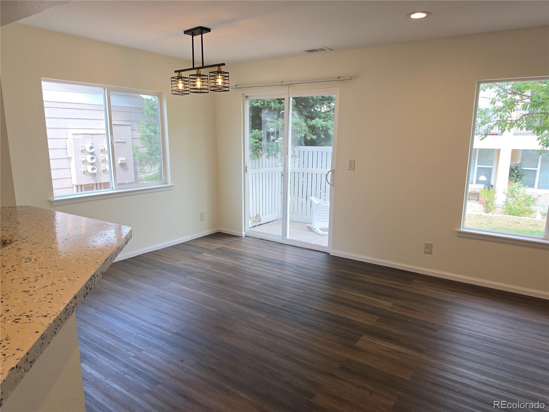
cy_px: 206
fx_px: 365
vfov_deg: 58.9
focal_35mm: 23
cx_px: 274
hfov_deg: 73.9
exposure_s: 1/60
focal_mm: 6.5
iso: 10
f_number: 1.4
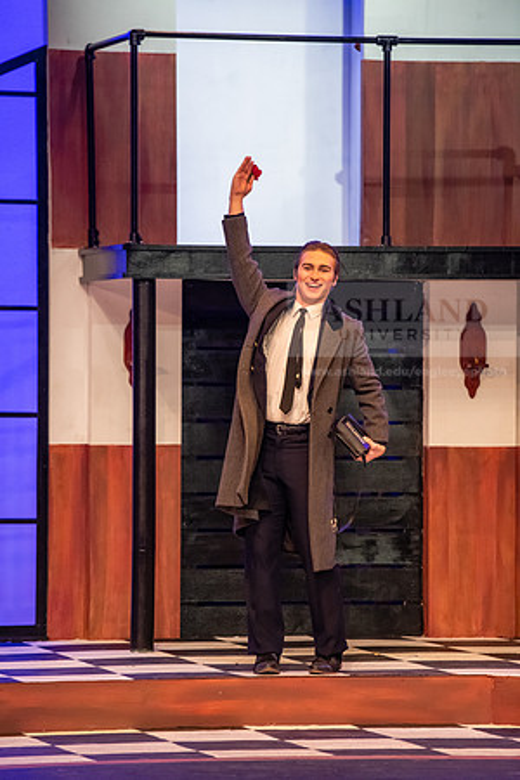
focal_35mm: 190
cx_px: 260
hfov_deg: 7.2
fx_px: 4116
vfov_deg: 10.8
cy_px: 390
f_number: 3.5
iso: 3200
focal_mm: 190
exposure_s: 1/200
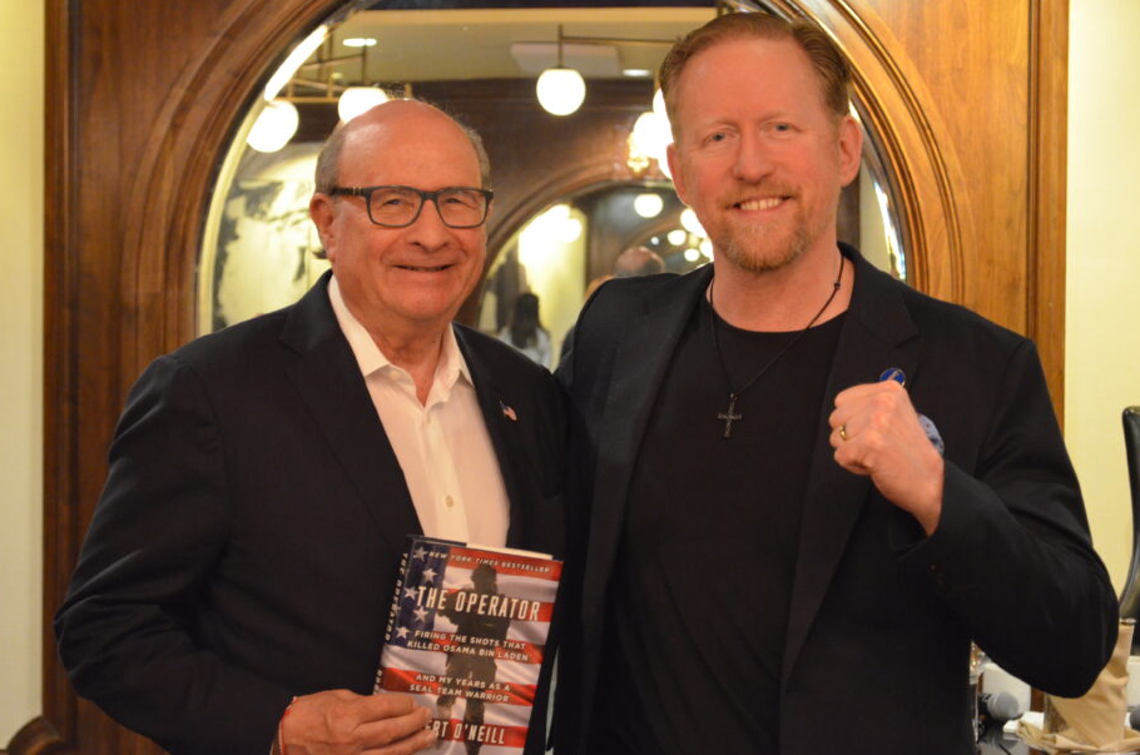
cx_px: 585
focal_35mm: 81
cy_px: 367
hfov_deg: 25.1
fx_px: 2560
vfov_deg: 16.8
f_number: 5.3
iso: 3200
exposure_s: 1/10
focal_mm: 48
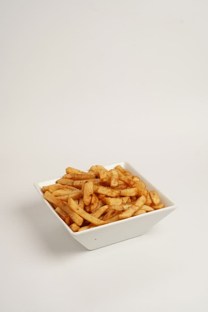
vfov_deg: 32.4
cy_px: 156
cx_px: 104
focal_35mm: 62
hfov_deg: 21.9
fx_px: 537
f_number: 9
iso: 500
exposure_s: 1/60
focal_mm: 62
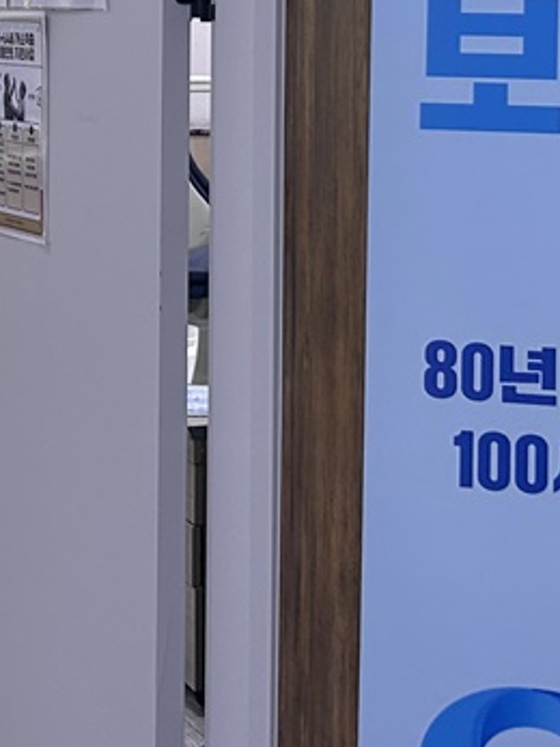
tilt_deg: -0.1
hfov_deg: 15.3
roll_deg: -0.6
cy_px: -30
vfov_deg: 19.7
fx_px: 2072
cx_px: 80
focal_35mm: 96
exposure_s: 1/120
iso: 100
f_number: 1.5
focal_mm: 5.7
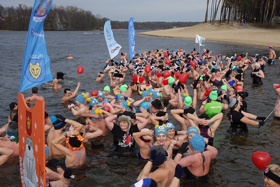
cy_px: 100
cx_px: 146
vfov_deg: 27.0
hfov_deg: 39.6
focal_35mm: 50
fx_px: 389
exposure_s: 1/800
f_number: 4
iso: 125
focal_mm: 16.09
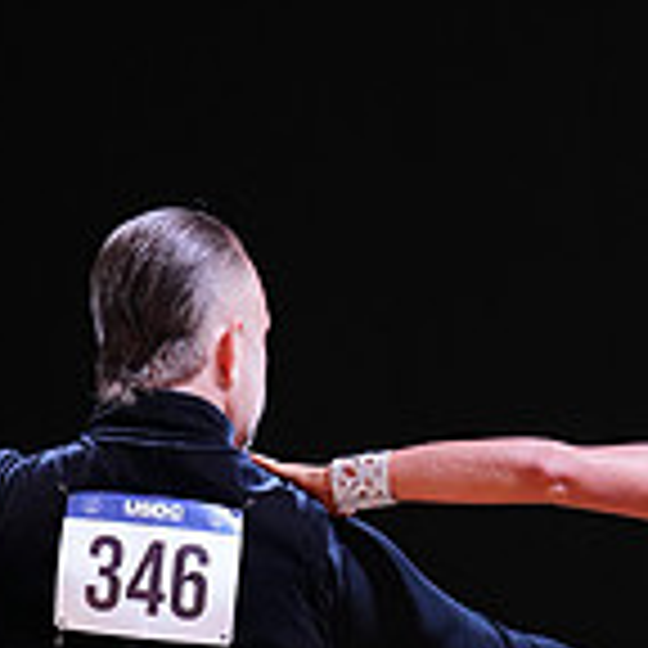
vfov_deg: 4.4
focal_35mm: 393
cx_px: 515
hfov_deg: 4.5
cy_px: 918
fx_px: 8323
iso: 1000
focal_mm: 115
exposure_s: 1/500
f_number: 2.8
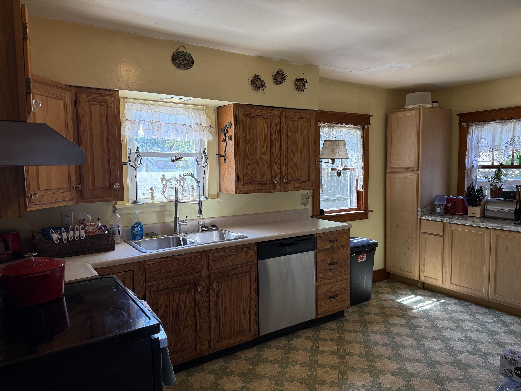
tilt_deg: -4.8
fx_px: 361
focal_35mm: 24
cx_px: 260
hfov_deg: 71.6
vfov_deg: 56.8
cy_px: 196
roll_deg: +0.9
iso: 200
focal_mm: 6.76
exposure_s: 1/207
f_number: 1.78
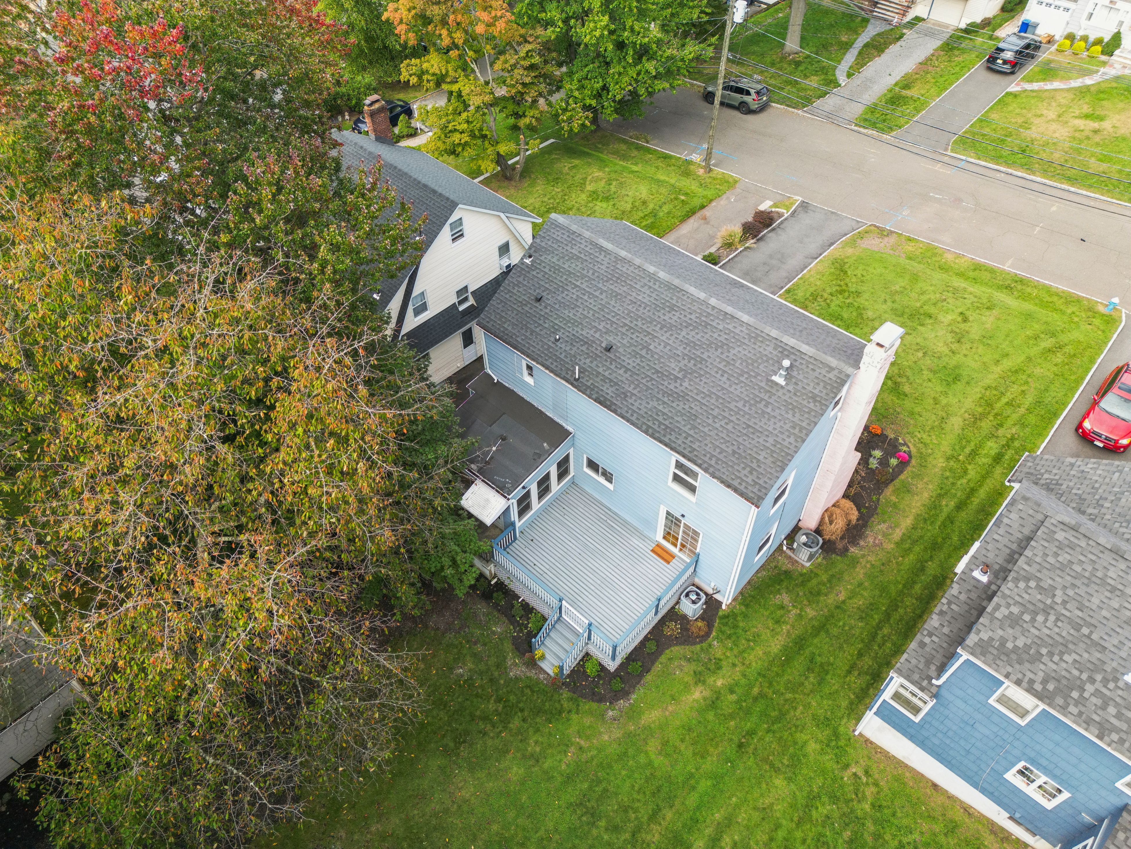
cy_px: 424
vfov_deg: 56.8
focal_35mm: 24
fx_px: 784
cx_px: 566
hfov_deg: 71.6
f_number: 1.7
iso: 120
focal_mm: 6.7
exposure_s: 1/320
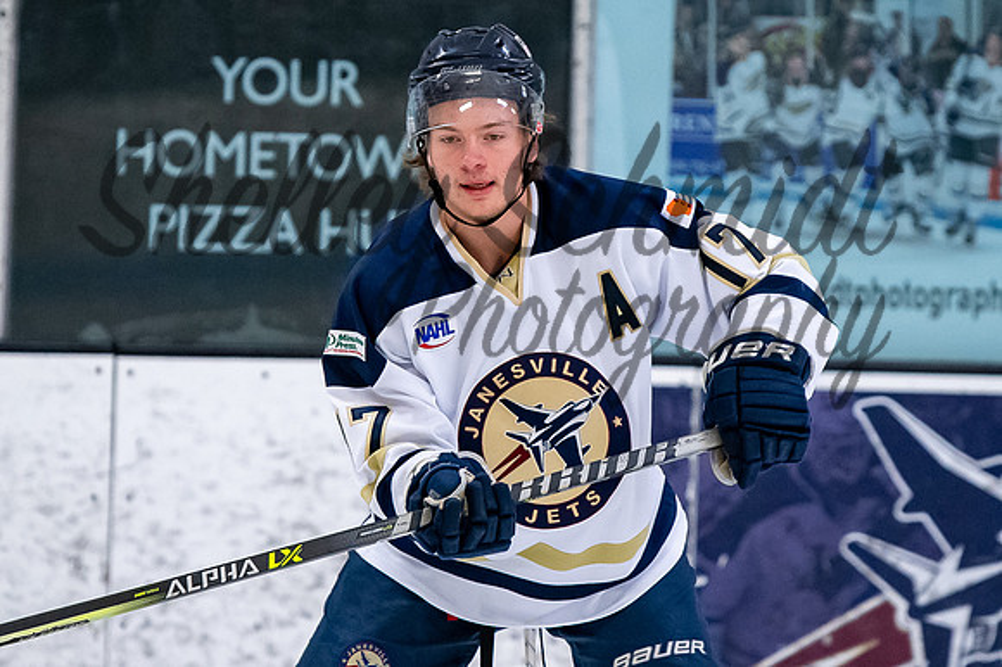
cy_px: 244
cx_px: 503
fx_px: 14589
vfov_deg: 2.6
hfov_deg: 3.9
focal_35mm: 524
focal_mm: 200
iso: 2000
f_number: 3.2
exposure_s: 1/800
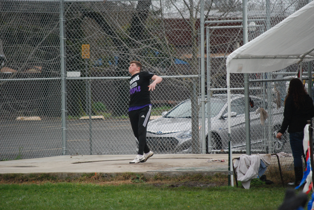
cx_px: 157
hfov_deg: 6.9
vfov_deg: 4.6
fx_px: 2620
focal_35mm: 300
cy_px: 105
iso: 1000
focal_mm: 200
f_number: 5.6
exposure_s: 1/1250
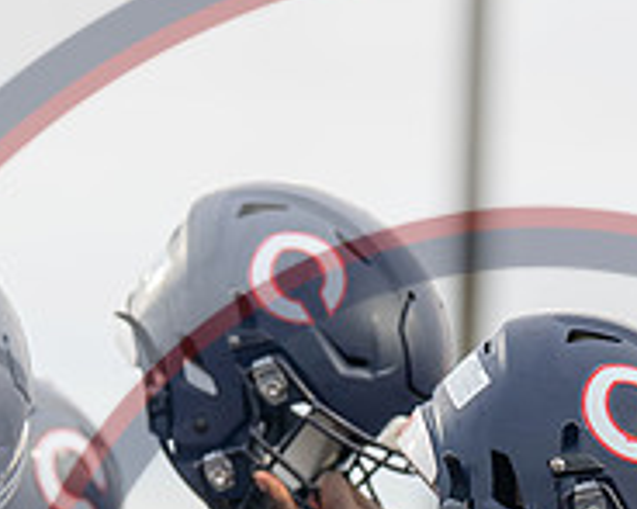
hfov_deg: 4.4
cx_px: 305
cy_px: 600
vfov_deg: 3.5
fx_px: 8291
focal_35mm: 440
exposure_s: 1/1000
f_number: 2.8
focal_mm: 125
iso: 1600
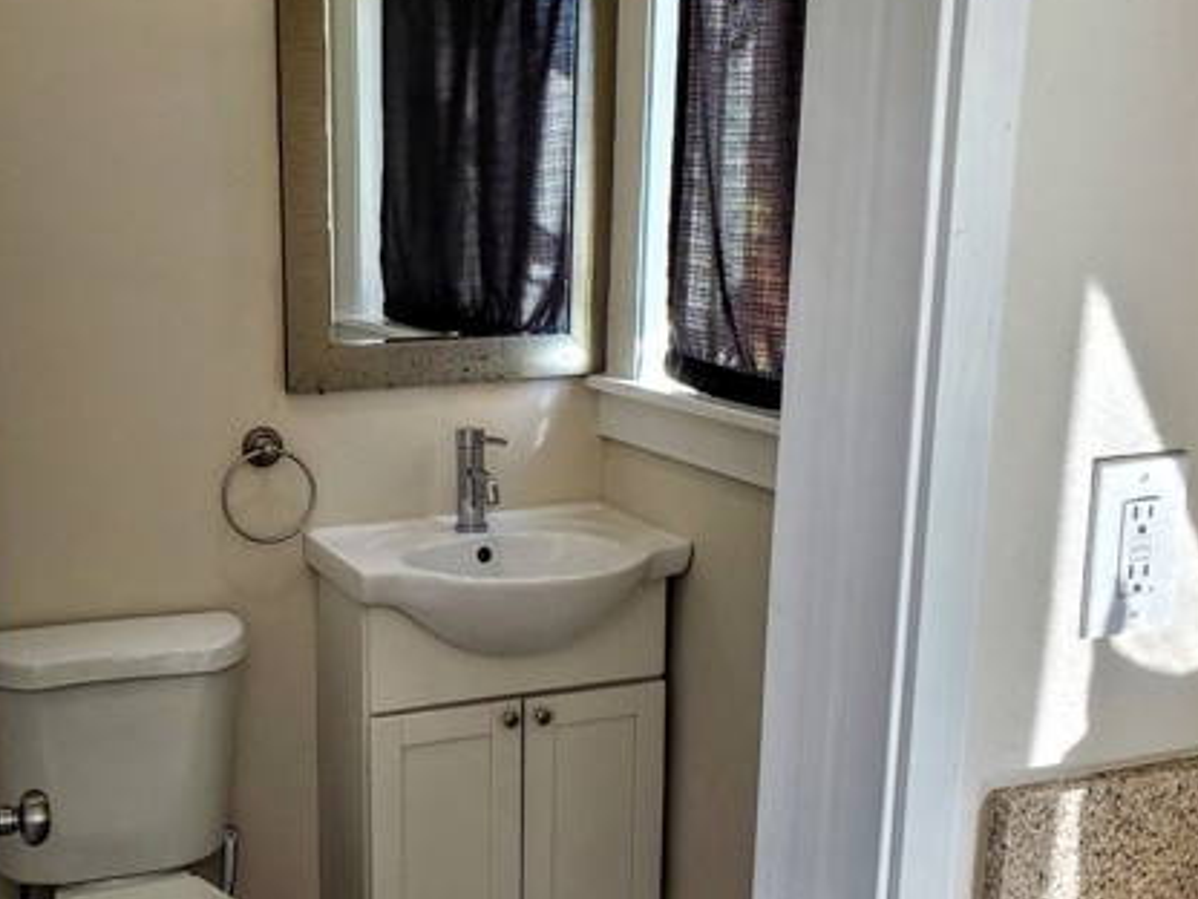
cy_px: 510
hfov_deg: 46.0
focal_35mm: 40
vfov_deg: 35.9
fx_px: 1384
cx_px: 389
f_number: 2.4
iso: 160
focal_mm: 4.3
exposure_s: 1/120
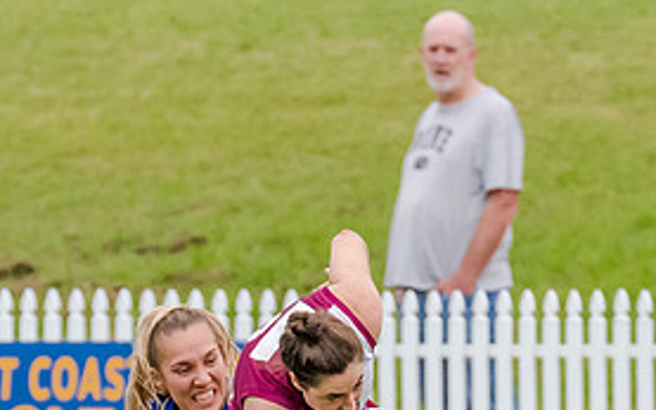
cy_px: 517
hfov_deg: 1.3
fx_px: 28170
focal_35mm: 1576
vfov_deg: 0.8
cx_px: 438
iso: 1250
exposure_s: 1/1600
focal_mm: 300
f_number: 7.1
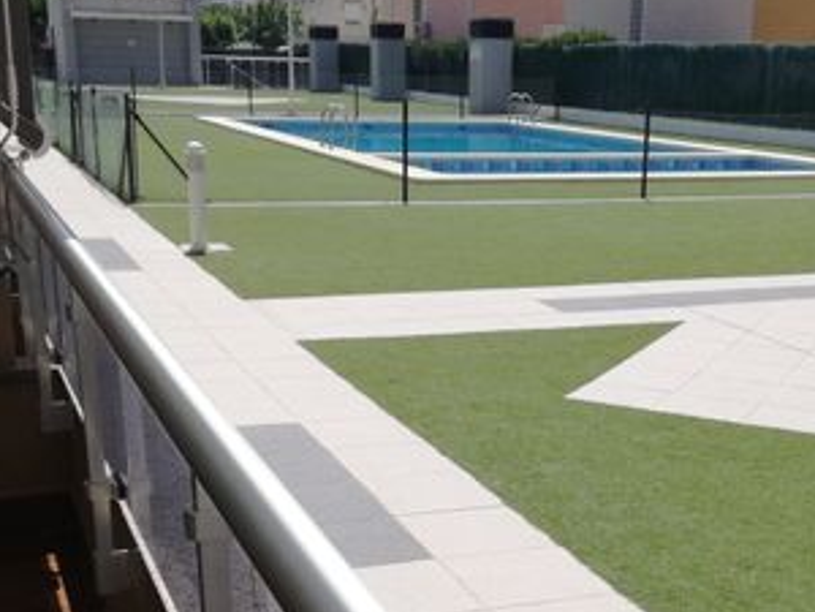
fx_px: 1271
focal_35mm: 54
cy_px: 506
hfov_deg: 35.4
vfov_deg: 26.4
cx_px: 508
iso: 50
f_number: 2
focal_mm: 3.79
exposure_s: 1/1792
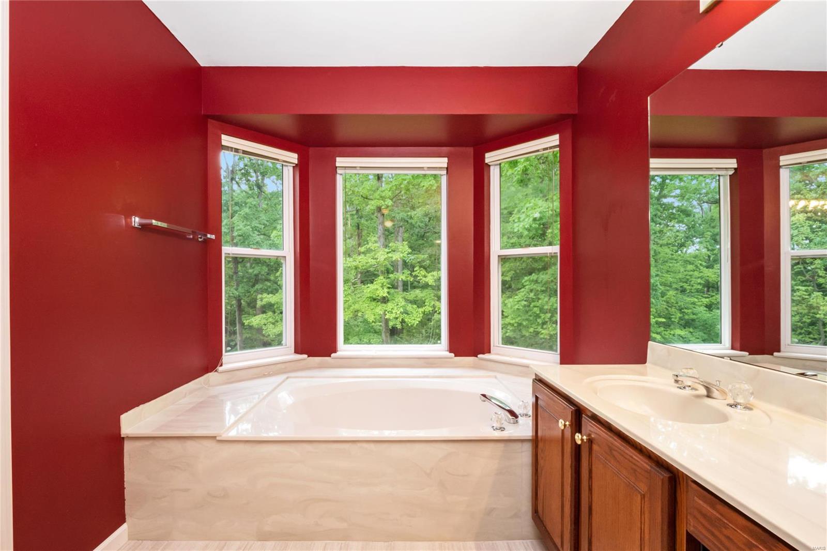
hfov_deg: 96.7
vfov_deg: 73.7
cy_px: 276
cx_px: 414
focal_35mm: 16
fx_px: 367
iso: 400
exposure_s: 1/15
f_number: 10
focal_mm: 8
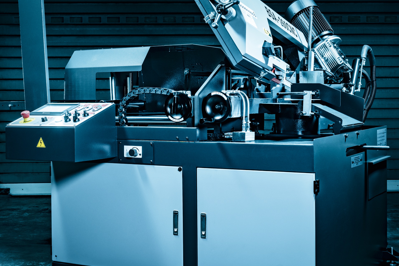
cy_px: 110
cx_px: 197
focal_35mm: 63
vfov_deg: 21.5
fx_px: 698
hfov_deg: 31.9
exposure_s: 1.6
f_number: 9
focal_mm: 35
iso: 200
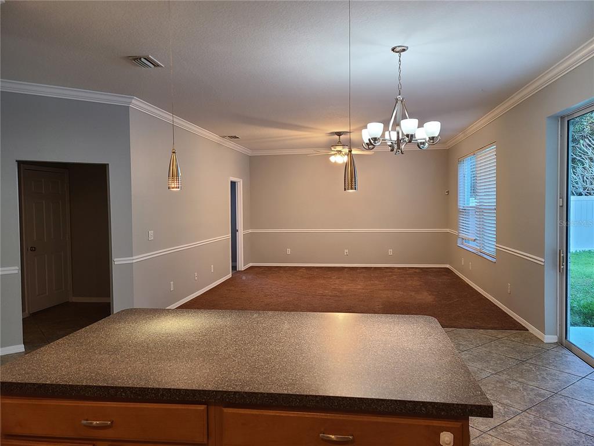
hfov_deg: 67.3
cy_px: 223
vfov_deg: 53.1
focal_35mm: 26
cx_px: 297
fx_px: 446
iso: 160
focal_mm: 5.4
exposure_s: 1/60
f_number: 1.8
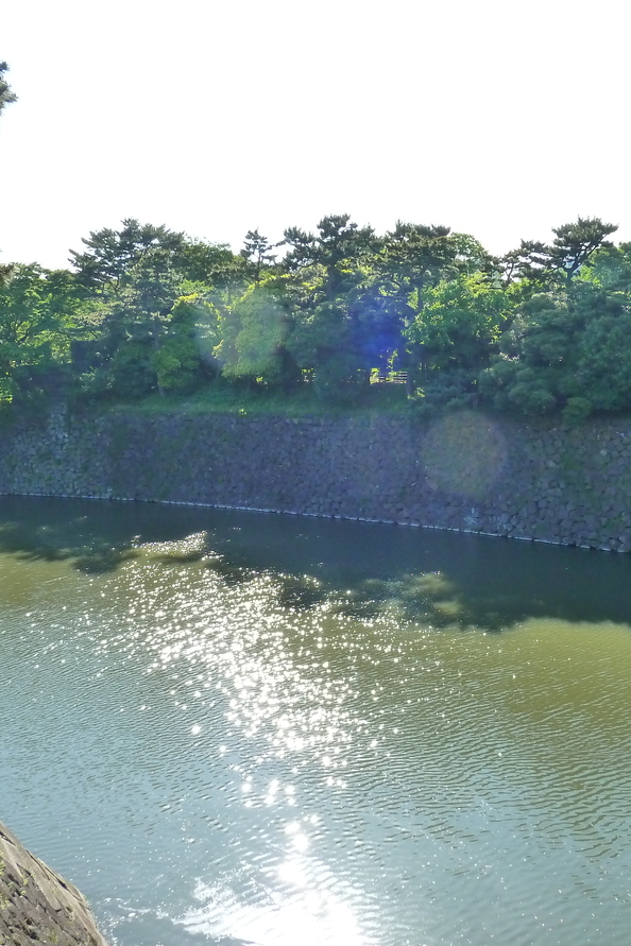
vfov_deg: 54.4
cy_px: 474
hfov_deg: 37.6
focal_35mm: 35
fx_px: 920
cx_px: 392
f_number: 4
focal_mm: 4.1
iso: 200
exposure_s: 1/250
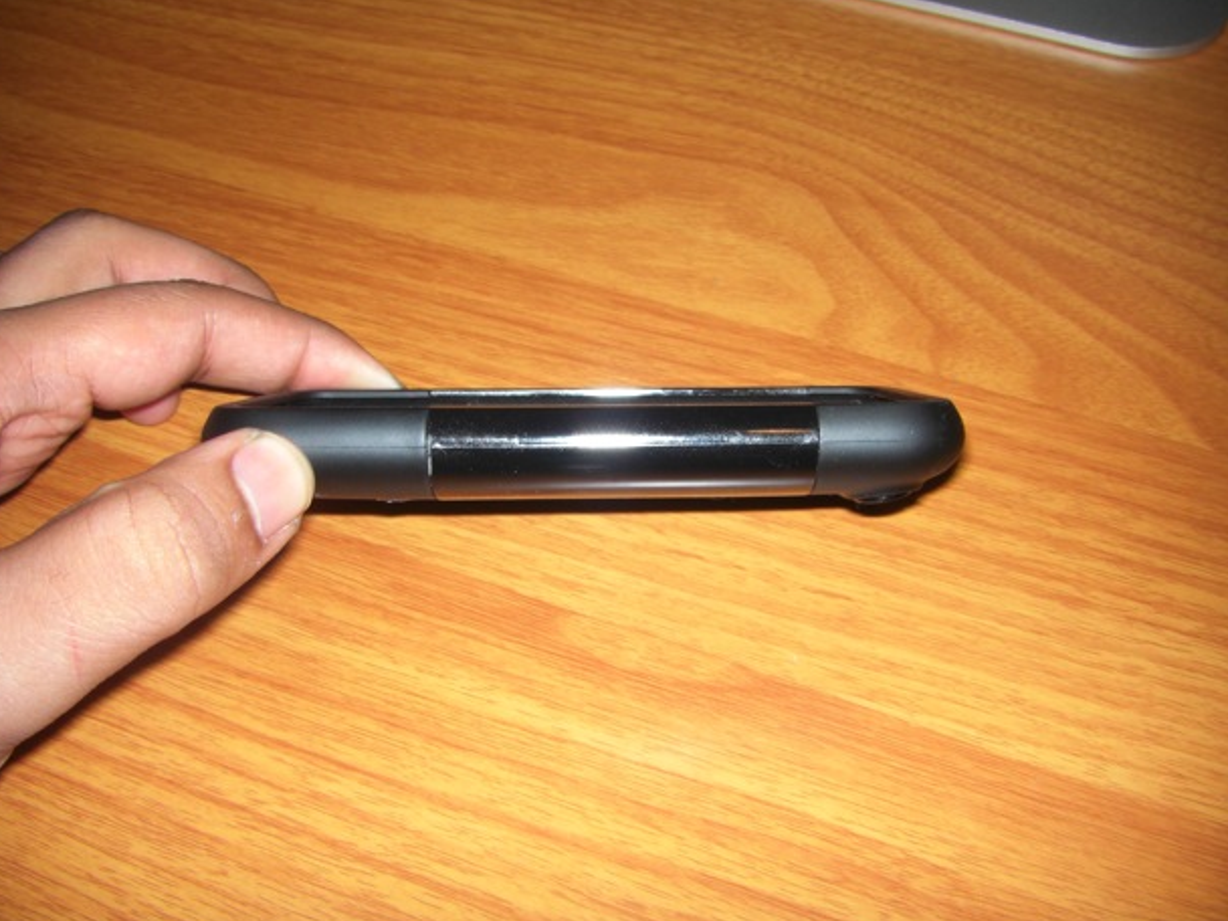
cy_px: 471
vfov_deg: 36.0
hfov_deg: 46.8
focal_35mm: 40
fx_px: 1419
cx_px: 584
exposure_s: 1/60
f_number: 4.6
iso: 64
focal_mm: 6.3
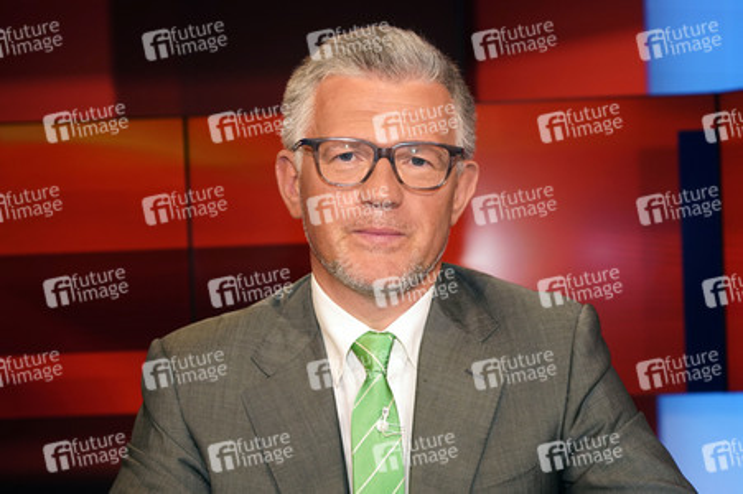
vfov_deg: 28.6
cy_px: 247
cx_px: 372
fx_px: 969
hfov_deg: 41.9
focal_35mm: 47
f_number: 4.5
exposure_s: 1/160
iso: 1600
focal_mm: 47
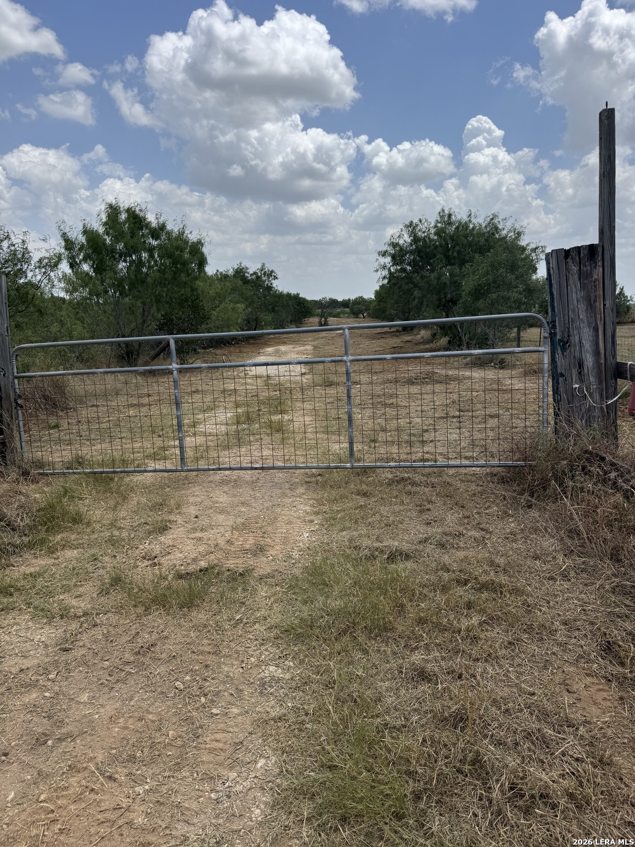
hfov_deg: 56.8
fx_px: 587
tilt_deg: -9.8
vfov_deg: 71.6
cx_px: 318
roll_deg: +0.6
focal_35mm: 24
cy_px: 424
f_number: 1.78
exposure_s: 1/5348
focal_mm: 6.76
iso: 80
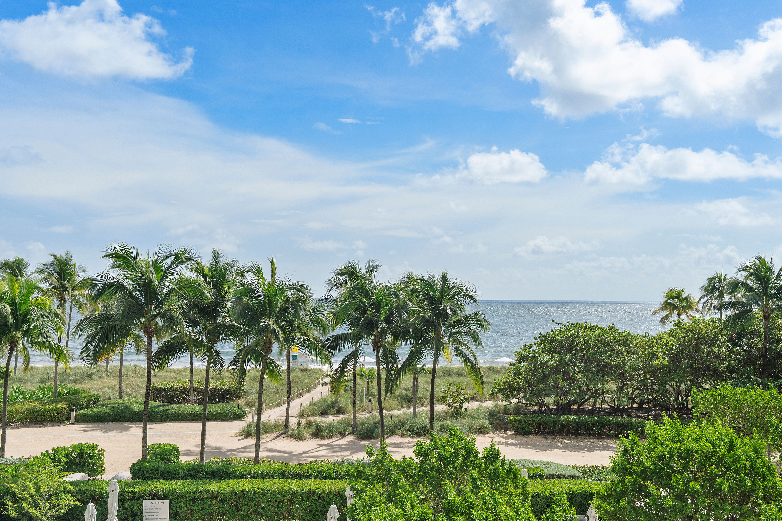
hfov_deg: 54.4
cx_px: 391
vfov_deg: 37.9
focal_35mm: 35
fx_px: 760
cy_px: 260
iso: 100
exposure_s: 1/400
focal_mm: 35
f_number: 10
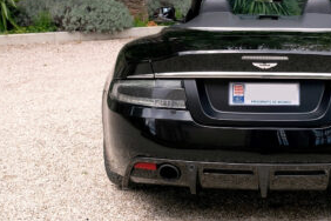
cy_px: 79
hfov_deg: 37.6
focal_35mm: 51
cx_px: 262
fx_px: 469
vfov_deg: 26.4
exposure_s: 1/180
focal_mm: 21.3
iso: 250
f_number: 7.1
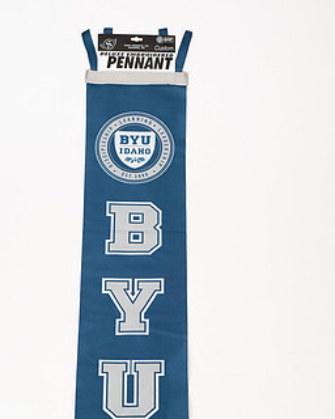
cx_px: 161
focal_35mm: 66
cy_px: 287
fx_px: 818
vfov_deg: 28.5
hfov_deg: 23.1
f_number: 6.3
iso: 200
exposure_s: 1/125
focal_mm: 50
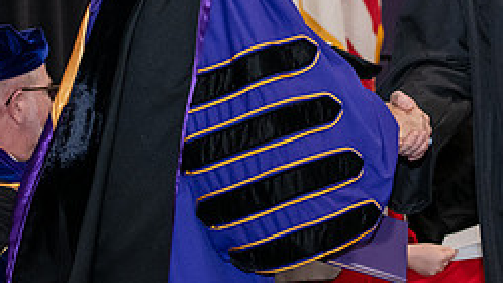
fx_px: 2280
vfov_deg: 7.1
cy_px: -39
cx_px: 333
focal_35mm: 171
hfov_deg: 12.6
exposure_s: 1/200
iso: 2500
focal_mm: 70
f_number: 5
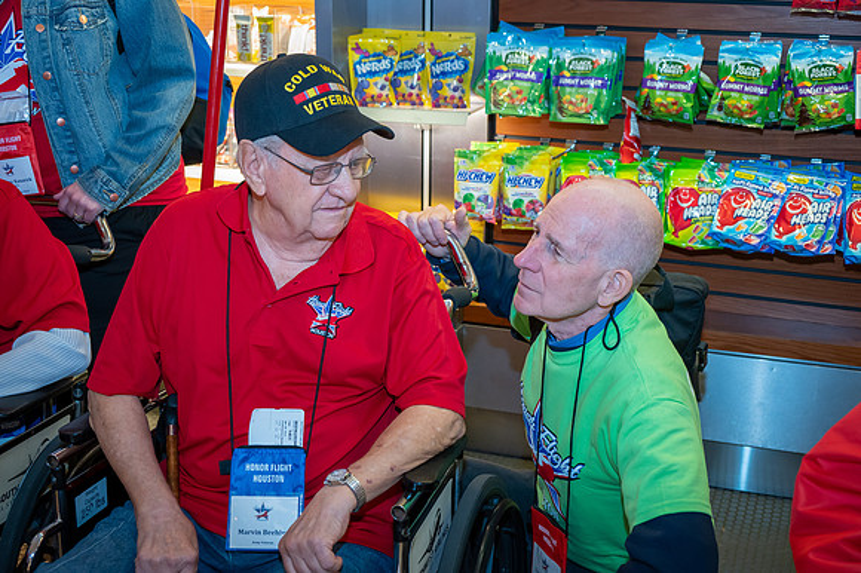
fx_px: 1099
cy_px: 286
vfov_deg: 29.2
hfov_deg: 42.8
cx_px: 430
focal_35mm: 46
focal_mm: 46
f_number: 5.3
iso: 2500
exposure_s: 1/100
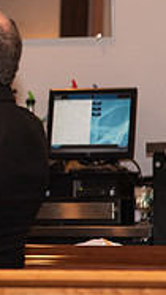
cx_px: -109
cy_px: 98
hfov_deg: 3.1
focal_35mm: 392
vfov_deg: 5.5
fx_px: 3059
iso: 800
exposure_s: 1/200
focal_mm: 120
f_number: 4
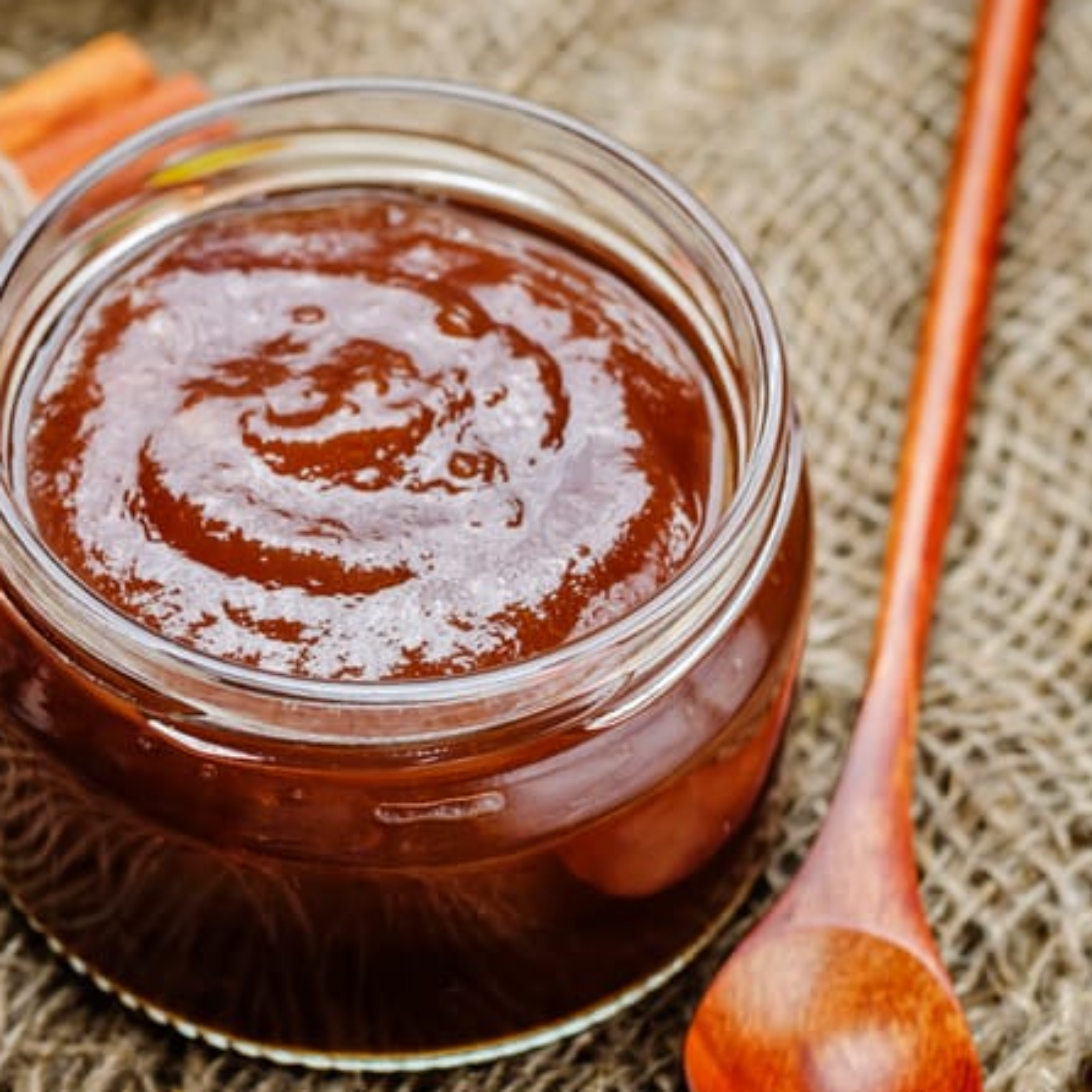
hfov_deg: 15.2
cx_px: 203
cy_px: 523
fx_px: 4069
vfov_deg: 15.3
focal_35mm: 114
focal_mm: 50
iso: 100
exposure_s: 1/80
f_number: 5
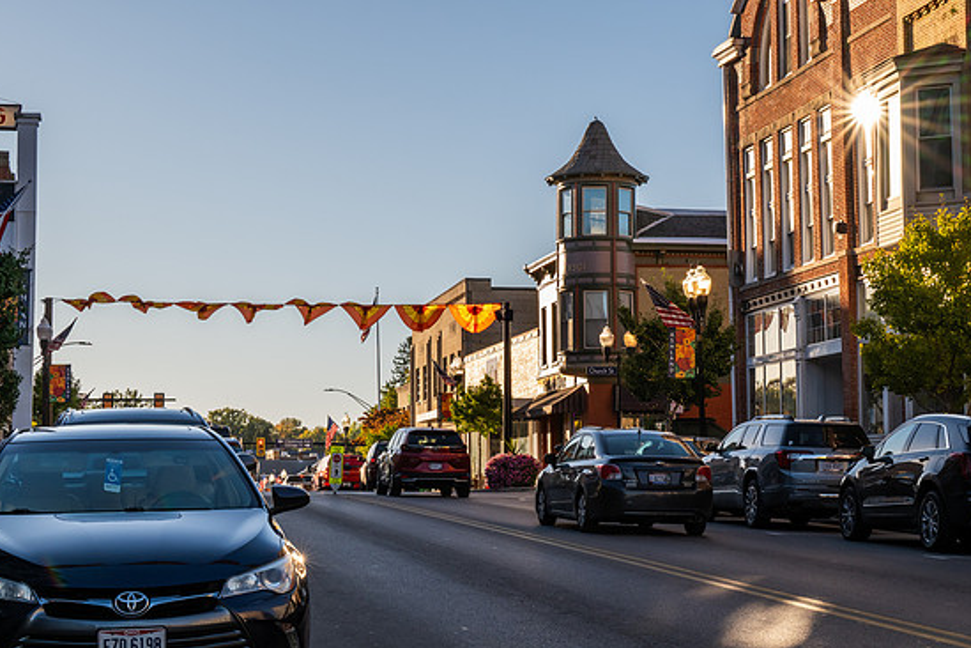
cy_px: 312
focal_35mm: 74
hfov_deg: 27.3
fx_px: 1996
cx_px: 501
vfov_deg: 18.4
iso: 800
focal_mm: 70
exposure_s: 1/160
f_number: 20
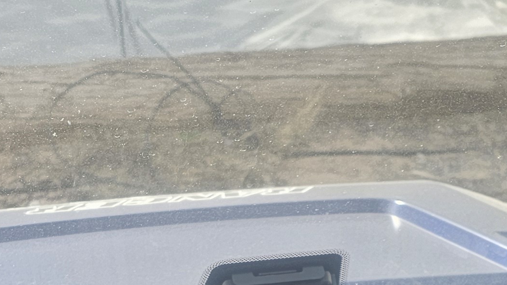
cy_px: 535
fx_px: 1277
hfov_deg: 22.4
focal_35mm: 95
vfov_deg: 11.7
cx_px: 178
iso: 32
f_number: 1.7
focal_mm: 6.3
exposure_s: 1/180
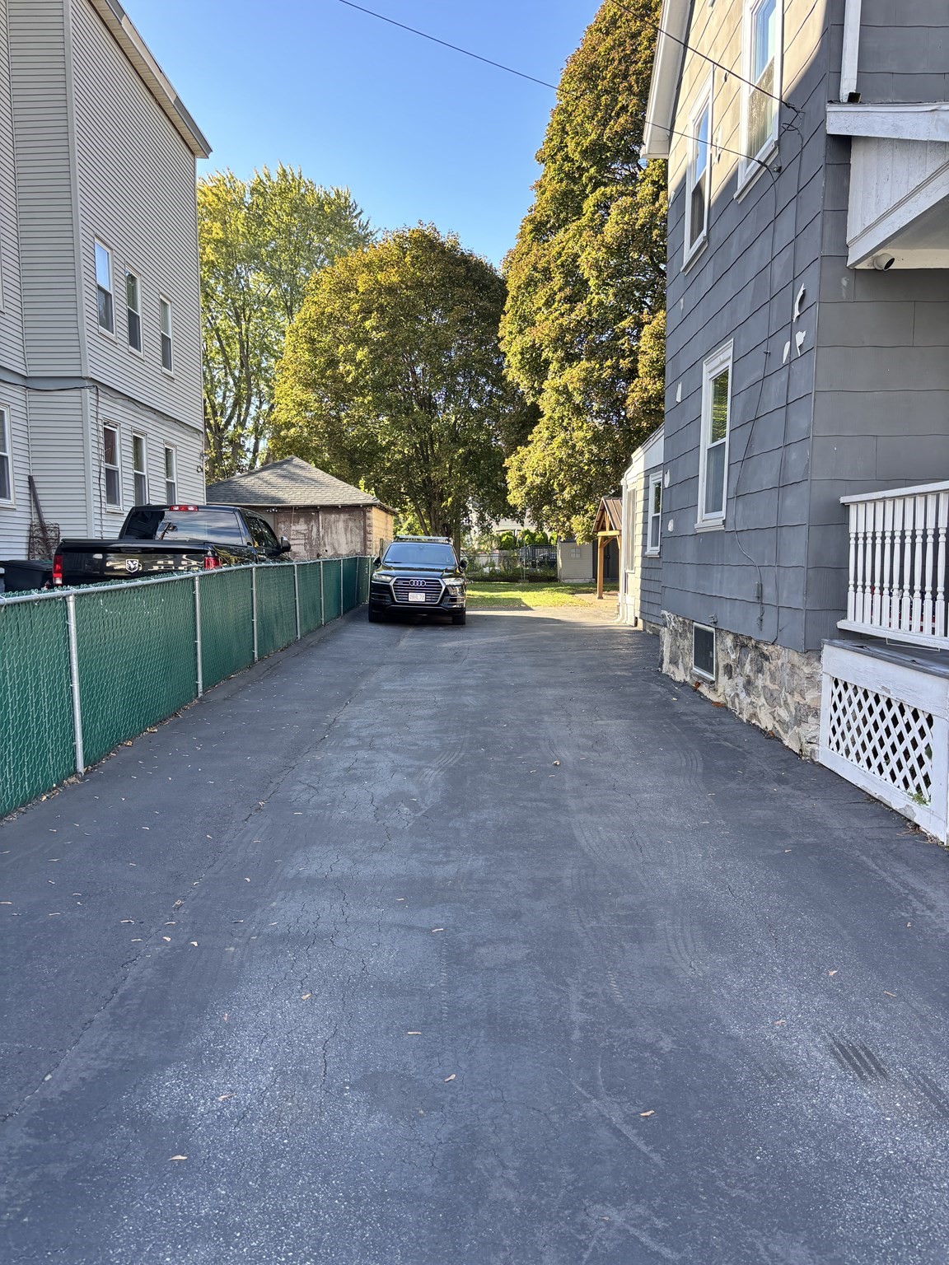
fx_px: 950
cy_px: 632
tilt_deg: -4.2
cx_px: 474
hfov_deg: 53.1
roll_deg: -0.1
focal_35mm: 26
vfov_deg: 67.3
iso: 50
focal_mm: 5.96
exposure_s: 1/338
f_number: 1.6
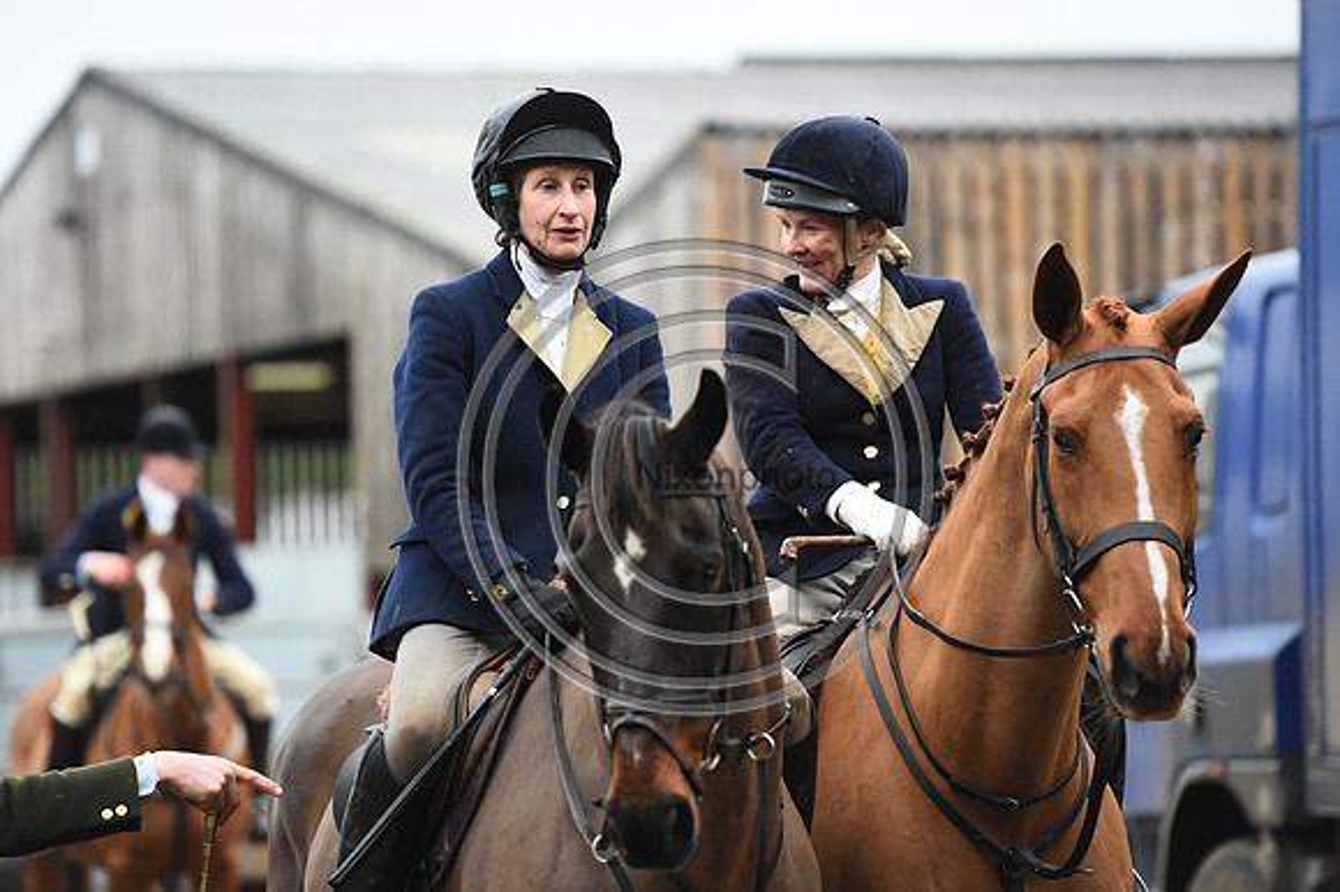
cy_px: 446
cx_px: 670
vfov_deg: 7.4
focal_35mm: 185
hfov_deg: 11.1
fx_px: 6882
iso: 3200
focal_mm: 185
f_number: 3.2
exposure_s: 1/800
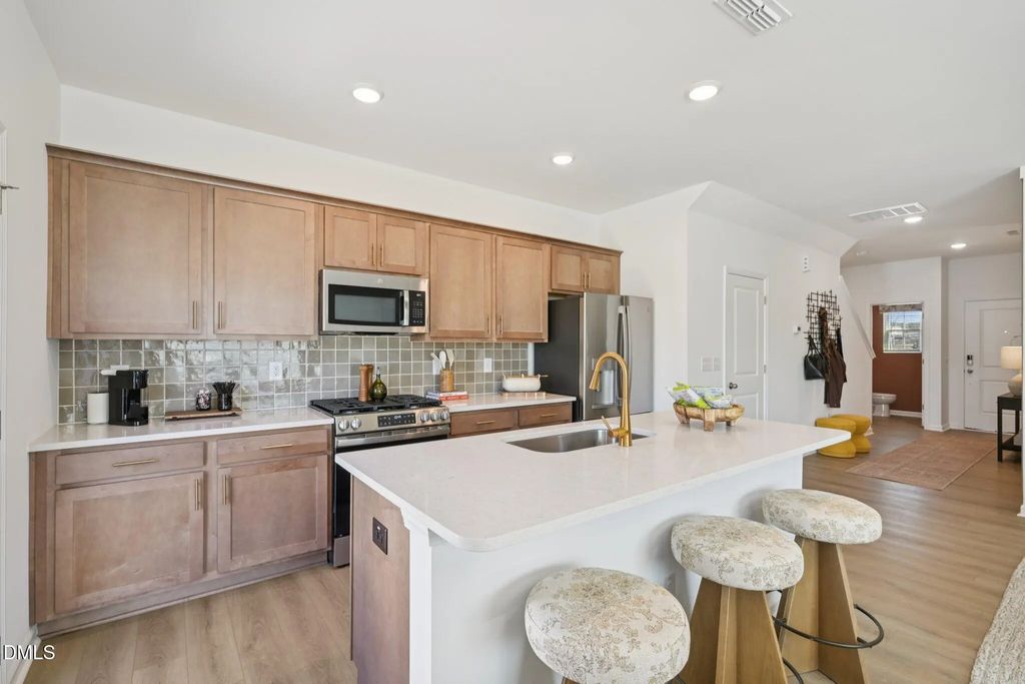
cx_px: 512
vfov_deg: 73.8
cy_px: 342
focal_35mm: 16
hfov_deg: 96.7
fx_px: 456
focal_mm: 16
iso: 110
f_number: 8
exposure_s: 1/15
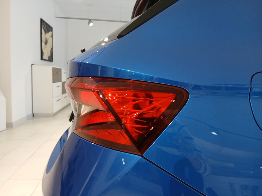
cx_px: 131
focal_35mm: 26
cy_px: 98
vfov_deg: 53.1
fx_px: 197
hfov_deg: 67.3
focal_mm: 3.98
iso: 160
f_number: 1.8
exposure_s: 1/50
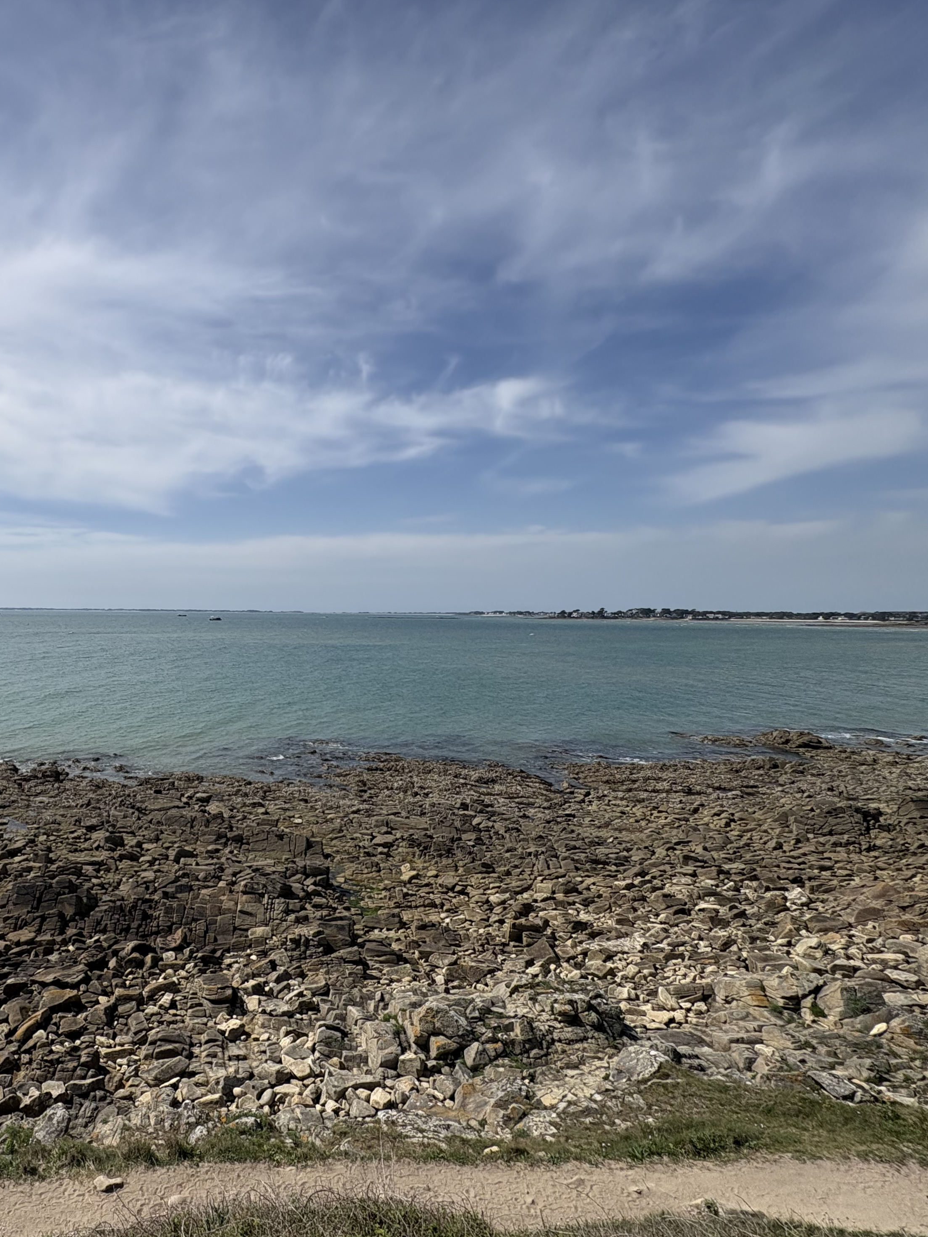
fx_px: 679
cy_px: 627
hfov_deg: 61.3
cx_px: 148
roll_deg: -0.2
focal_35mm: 19
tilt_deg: -0.6
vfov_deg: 84.7
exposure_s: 1/4630
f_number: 2.2
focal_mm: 2.22
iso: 50
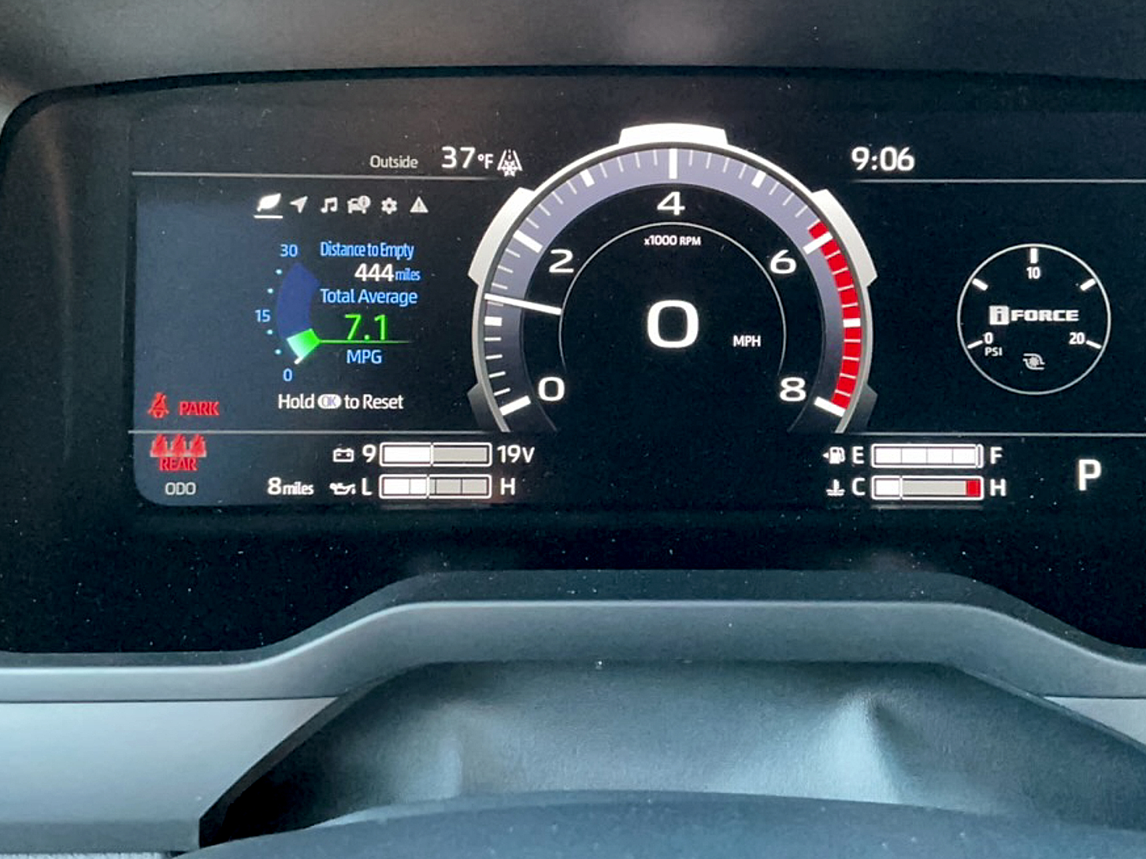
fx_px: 1092
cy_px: 394
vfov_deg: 42.9
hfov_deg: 55.3
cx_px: 618
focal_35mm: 33
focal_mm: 3
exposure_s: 1/60
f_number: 1.8
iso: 640
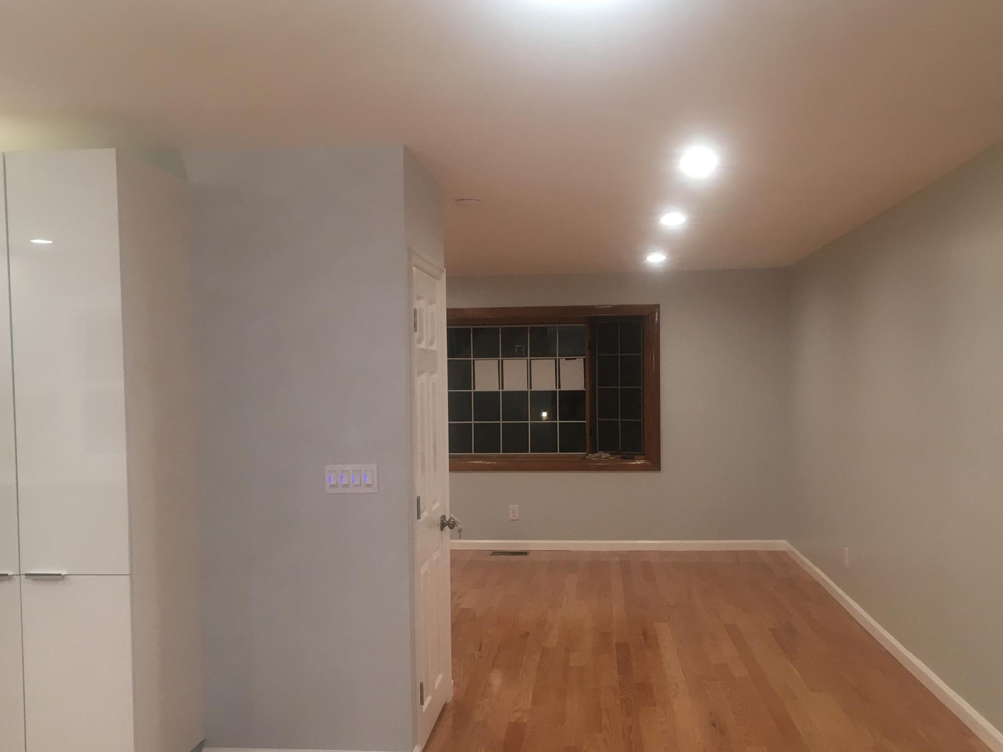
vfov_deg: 38.6
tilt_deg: -2.6
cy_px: 438
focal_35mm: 37
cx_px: 488
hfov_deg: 50.1
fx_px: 1072
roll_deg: +0.0
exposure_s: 1/30
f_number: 2.2
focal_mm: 4.15
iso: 64
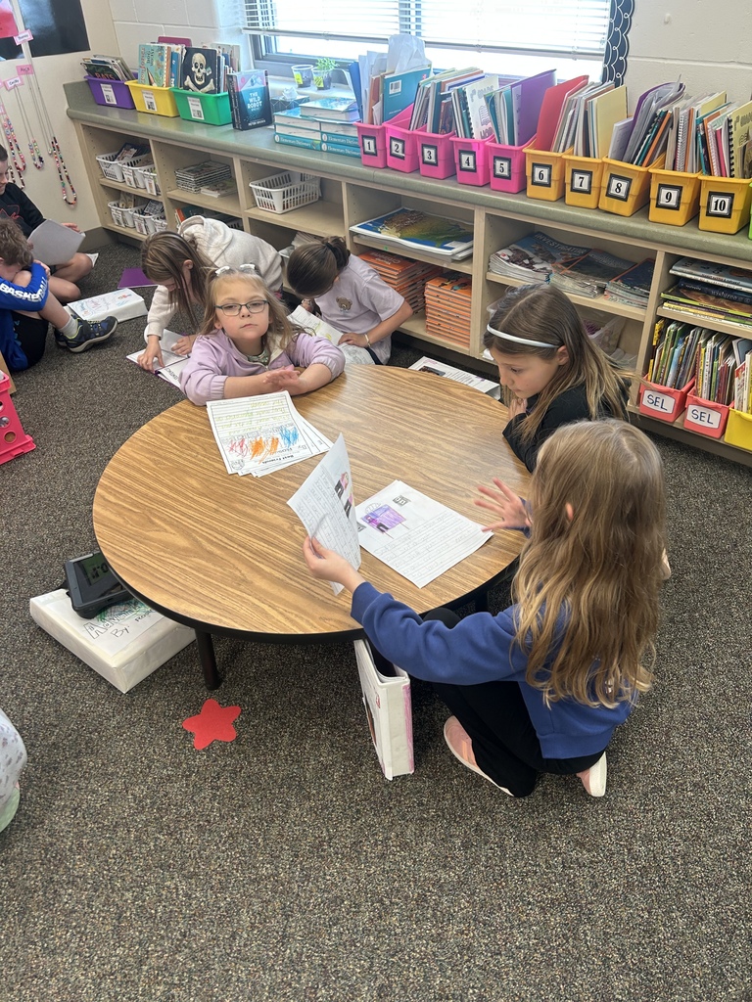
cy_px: 501
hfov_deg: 53.1
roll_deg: +3.9
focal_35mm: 26
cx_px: 376
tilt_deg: -36.7
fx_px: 753
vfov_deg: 67.3
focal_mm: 5.7
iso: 64
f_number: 1.5
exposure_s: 1/60
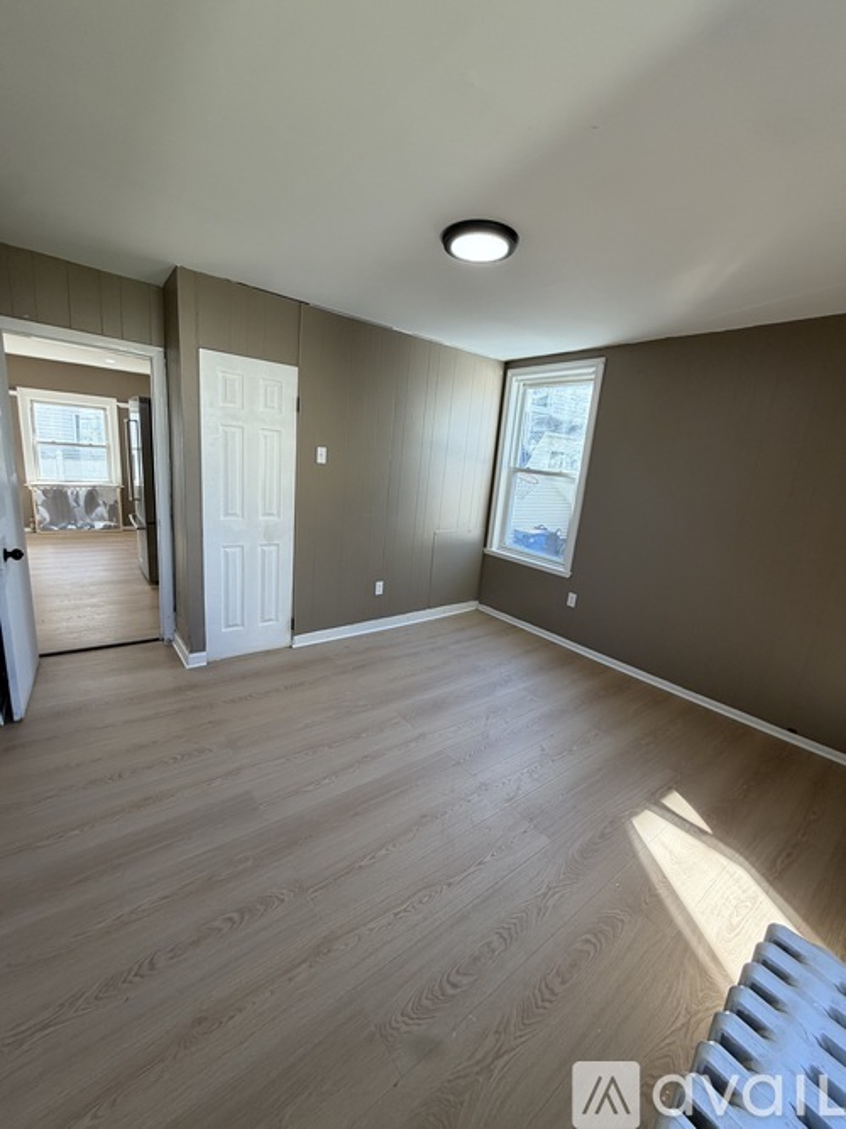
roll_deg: -4.5
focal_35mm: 14
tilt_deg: -12.7
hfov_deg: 85.7
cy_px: 564
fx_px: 456
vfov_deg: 102.1
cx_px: 423
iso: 100
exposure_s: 1/120
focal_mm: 2.22
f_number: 2.2
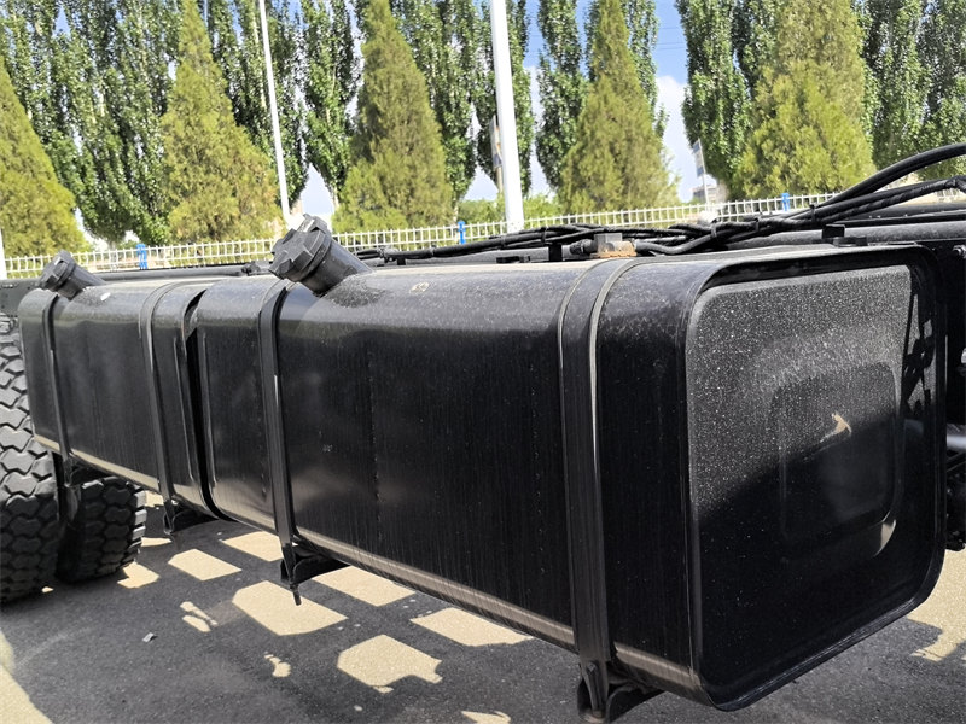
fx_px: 921
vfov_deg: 42.9
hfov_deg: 55.4
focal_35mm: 33
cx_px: 483
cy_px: 362
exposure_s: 1/4000
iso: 50
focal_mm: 5.75
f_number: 1.4
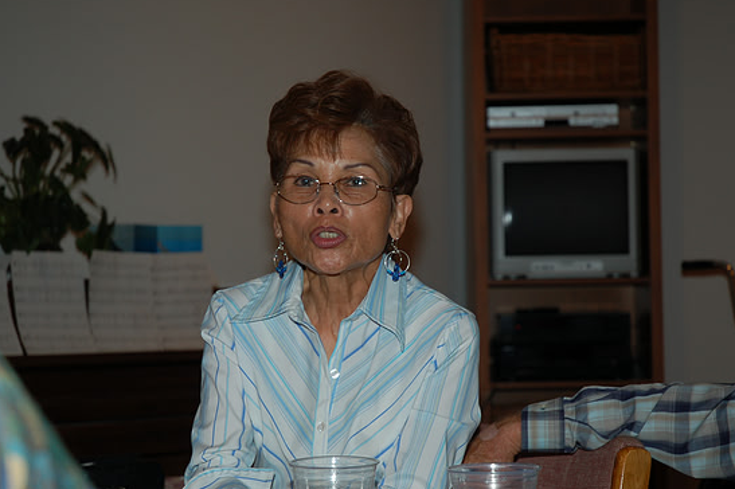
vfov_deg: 15.6
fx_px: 1786
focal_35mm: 88
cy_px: 239
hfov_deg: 23.3
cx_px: 375
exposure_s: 1/60
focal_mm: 55
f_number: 4.5
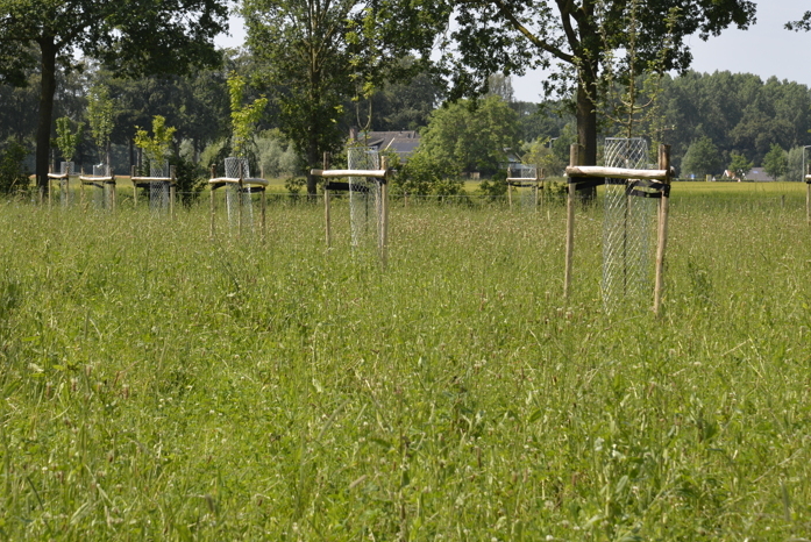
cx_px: 342
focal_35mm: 115
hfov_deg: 17.8
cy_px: 201
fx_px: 2593
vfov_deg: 11.9
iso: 100
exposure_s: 1/160
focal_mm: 85
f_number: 8
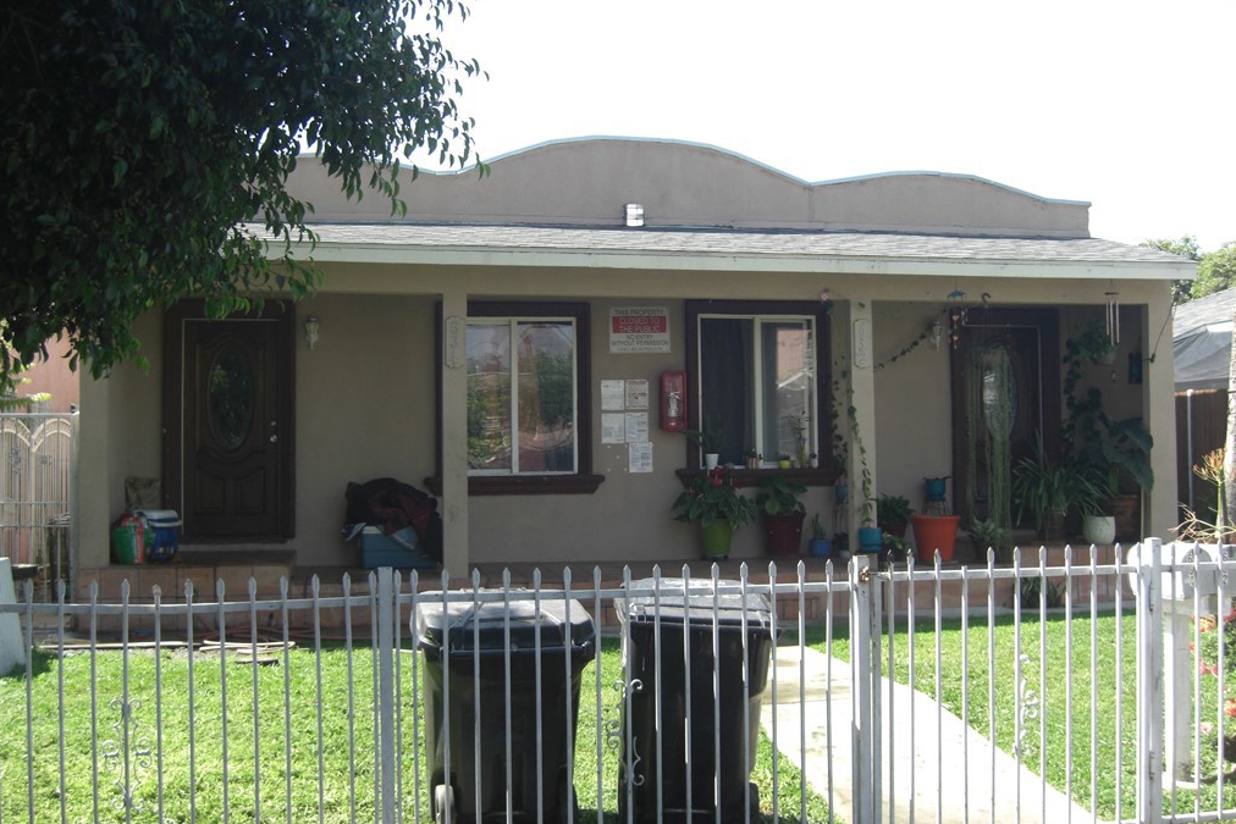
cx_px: 612
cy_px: 411
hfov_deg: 48.5
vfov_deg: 33.4
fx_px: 1373
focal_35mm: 40
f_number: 2.8
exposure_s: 1/400
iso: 80
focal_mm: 7.9
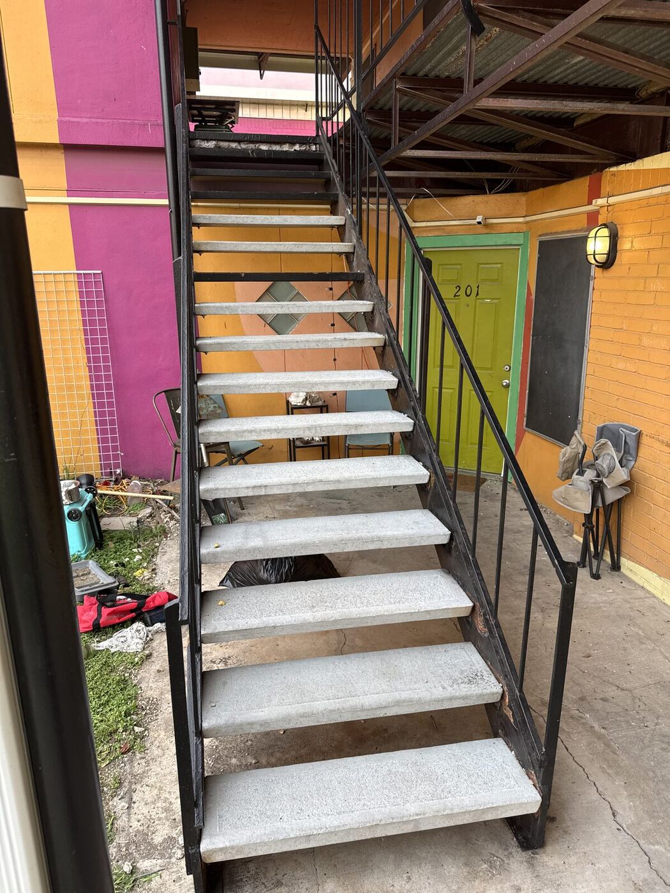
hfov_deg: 56.8
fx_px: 619
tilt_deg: -15.7
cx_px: 335
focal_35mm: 24
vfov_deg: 71.6
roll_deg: +1.0
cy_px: 446
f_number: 1.78
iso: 64
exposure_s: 1/127
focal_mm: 6.76
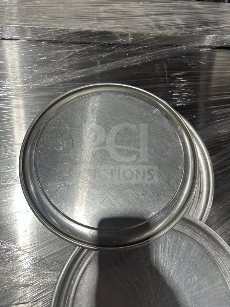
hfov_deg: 56.8
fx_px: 213
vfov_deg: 71.6
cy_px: 154
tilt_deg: -47.2
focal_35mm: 24
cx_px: 115
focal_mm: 6.86
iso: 160
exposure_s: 1/121
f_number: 1.78
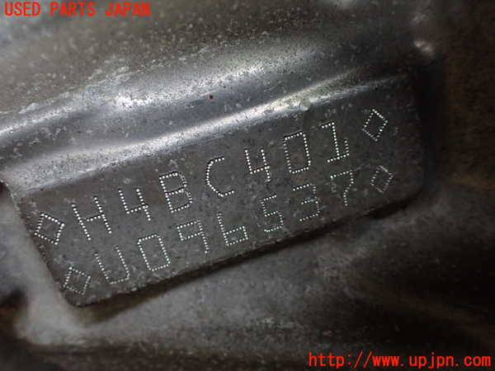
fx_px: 429
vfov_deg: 46.8
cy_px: 186
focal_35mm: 30
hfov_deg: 60.0
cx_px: 248
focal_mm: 5.4
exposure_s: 1/50
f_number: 2.3
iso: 800
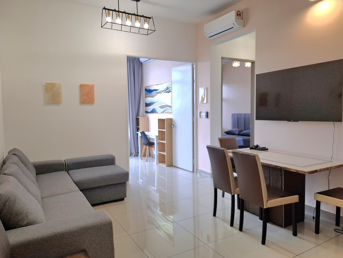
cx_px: 169
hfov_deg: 71.6
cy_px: 125
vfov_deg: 56.8
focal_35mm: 24
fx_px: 238
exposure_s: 1/100
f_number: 1.8
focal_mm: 5.54
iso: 80
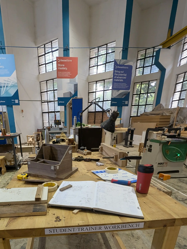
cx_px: 67
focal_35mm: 19
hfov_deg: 67.5
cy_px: 179
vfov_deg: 79.7
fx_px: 137
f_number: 2.2
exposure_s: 1/33.3
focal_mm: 1.95
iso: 119
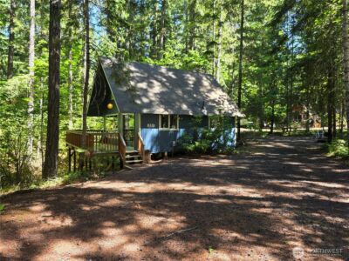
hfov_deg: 73.9
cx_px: 174
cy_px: 130
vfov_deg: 58.9
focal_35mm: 23
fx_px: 232
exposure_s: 1/180
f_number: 1.7
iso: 50
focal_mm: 6.3
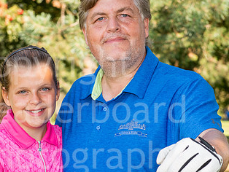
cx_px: 84
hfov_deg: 13.4
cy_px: 112
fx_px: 973
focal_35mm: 147
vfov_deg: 10.1
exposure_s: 1/250
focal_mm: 70
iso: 160
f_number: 5.6
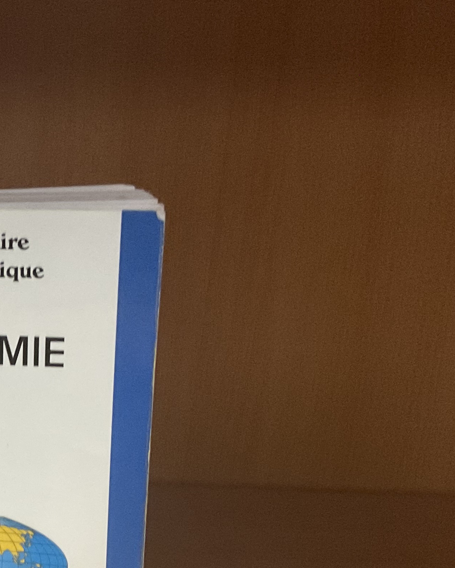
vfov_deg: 25.8
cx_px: -122
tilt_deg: -19.4
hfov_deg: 19.7
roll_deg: +1.3
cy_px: 478
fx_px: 1212
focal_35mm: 72
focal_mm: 3
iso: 400
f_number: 1.8
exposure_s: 1/25
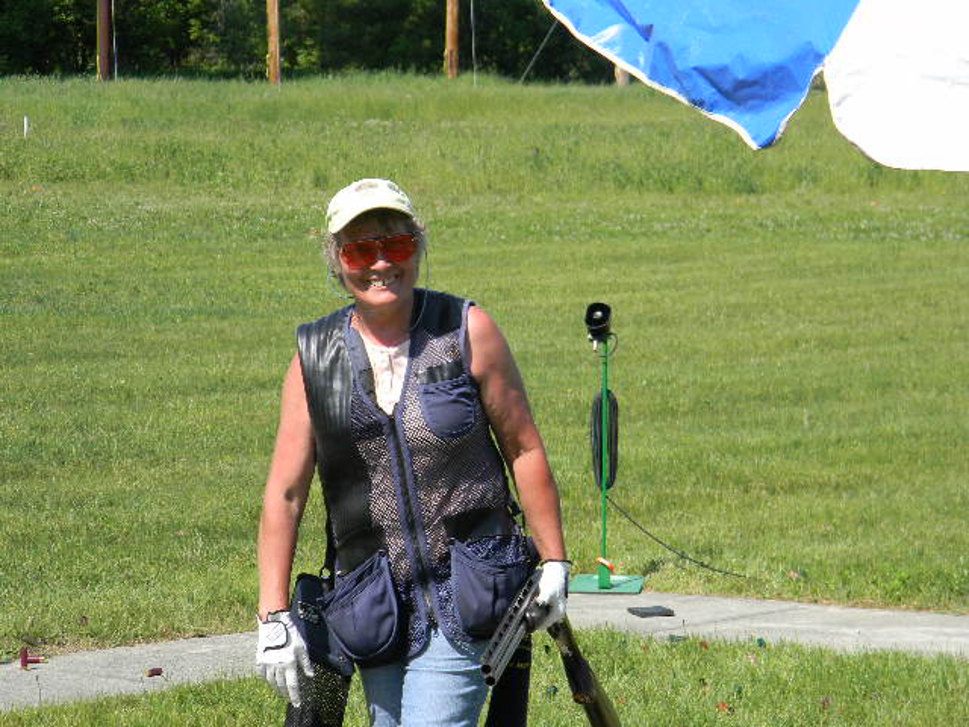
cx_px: 484
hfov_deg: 13.3
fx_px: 4143
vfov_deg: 10.0
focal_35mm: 148
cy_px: 364
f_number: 5
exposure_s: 1/330
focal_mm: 26.8
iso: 80
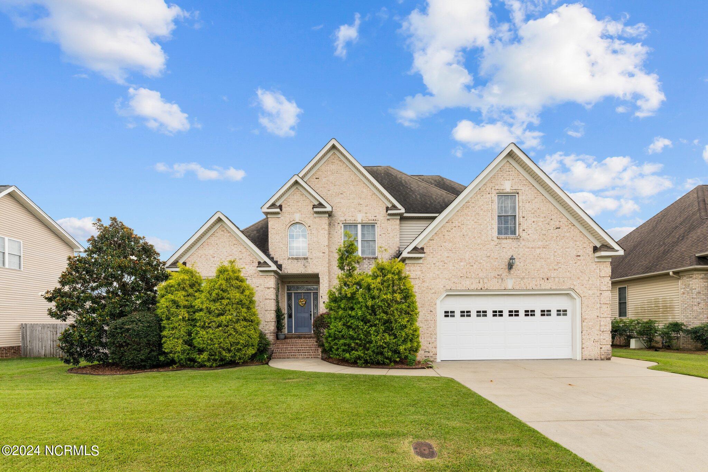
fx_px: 334
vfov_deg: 70.4
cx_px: 354
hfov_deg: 93.3
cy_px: 236
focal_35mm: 17
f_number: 9
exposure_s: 1/500
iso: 400
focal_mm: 17
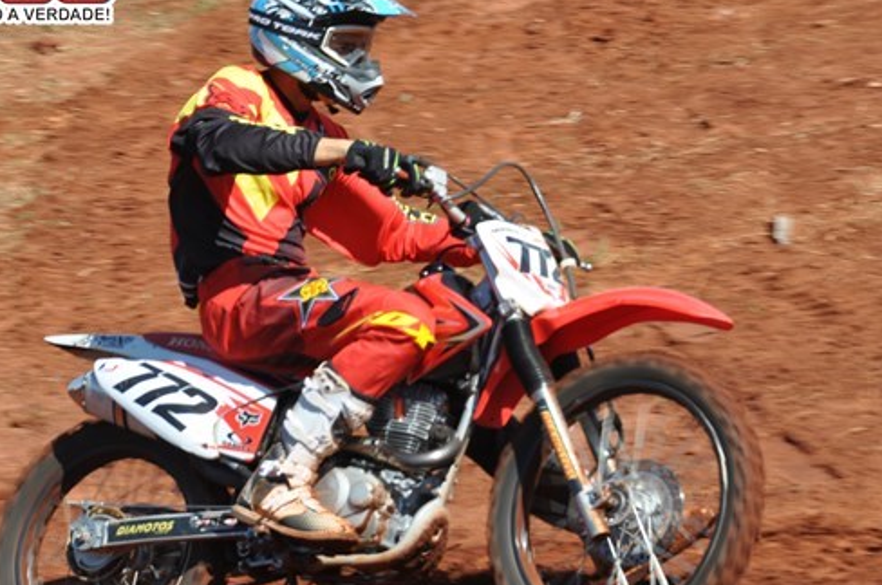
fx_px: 5056
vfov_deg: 6.6
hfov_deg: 10.0
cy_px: 290
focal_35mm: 207
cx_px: 448
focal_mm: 105
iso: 200
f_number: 9
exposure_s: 1/320
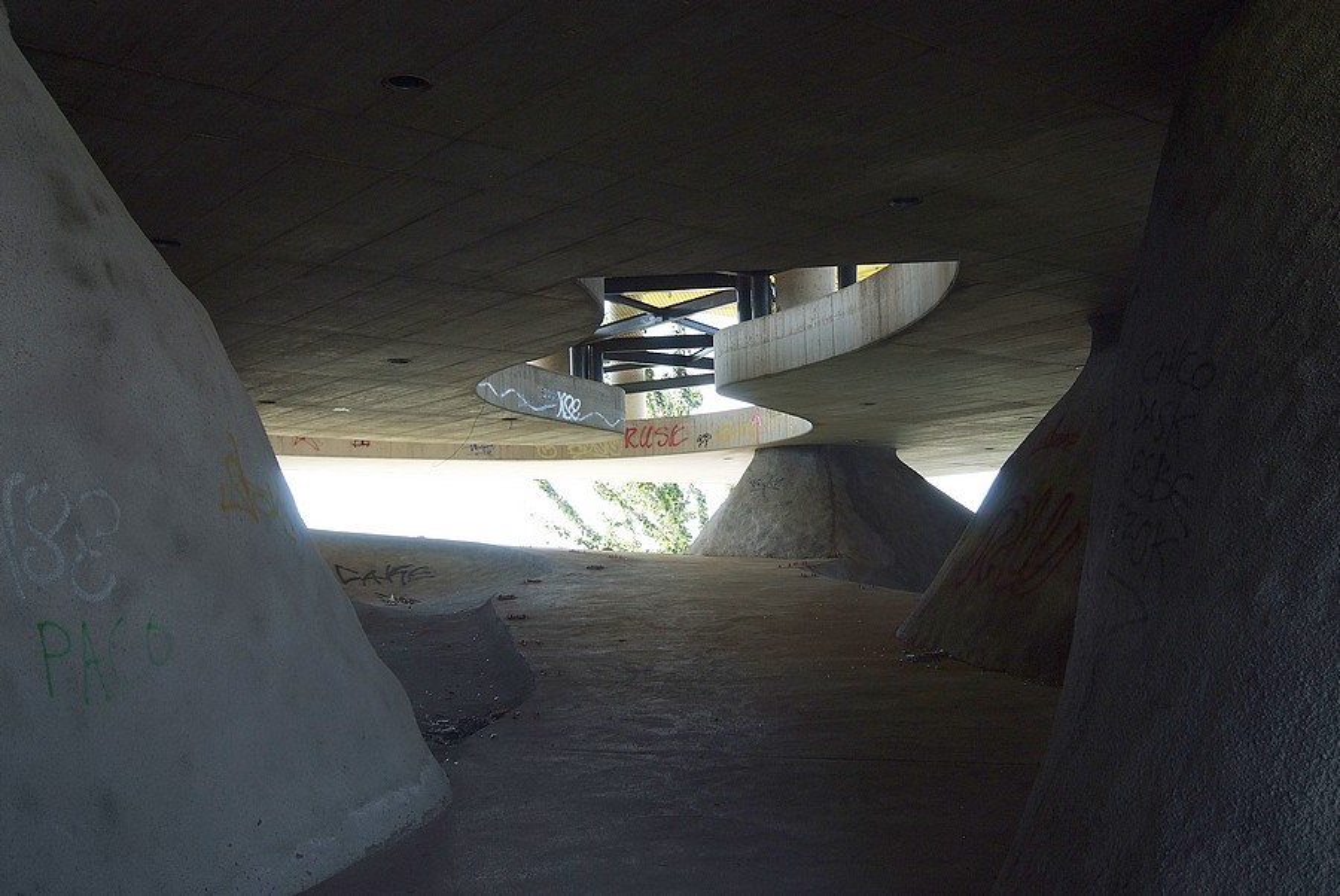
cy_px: 448
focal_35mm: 36
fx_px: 1341
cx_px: 670
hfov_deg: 53.1
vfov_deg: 37.0
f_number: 5
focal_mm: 24
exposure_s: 1/200
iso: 320
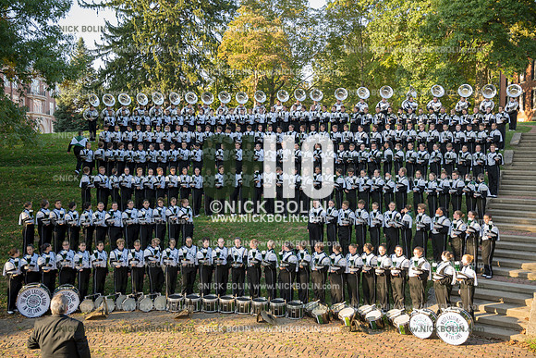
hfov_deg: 54.4
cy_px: 179
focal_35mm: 35
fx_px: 521
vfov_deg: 37.9
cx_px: 268
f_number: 4
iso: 125
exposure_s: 1/100
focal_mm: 35
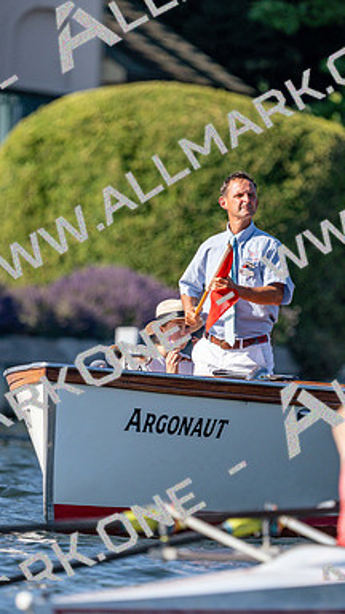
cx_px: 144
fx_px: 12303
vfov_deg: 2.9
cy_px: 307
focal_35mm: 755
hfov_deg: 1.6
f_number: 6.3
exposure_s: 1/1600
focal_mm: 478
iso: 400
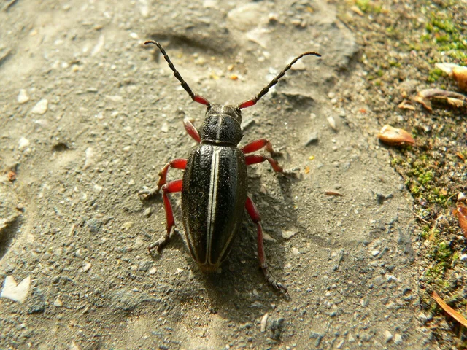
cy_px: 175
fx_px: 486
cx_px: 234
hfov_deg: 51.4
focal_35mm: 36
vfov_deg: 39.7
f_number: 4
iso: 80
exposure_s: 1/200
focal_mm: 6
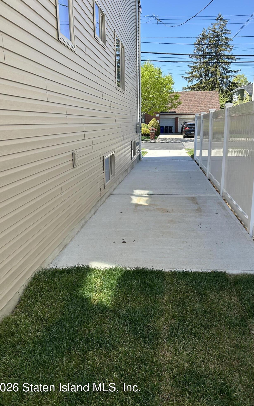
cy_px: 200
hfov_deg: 44.5
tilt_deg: -13.3
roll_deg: +0.5
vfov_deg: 66.5
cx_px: 138
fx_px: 310
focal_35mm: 28
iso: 50
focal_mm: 5.7
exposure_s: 1/1377
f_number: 1.5
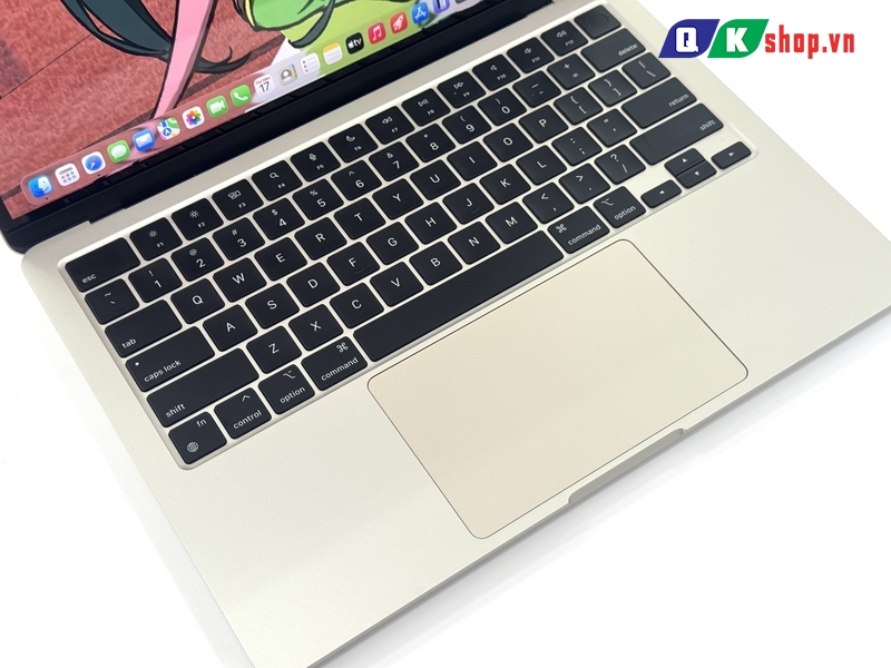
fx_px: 1235
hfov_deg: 39.7
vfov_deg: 30.3
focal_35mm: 48
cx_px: 446
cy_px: 334
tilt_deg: -58.6
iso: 64
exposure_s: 1/100
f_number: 1.78
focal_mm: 6.76
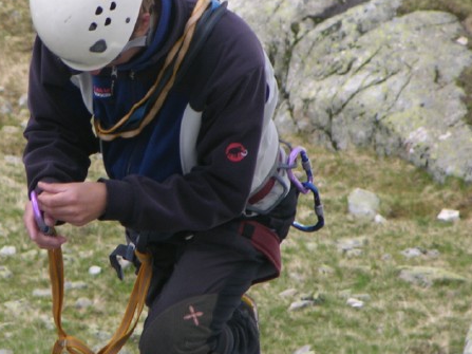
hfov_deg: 3.1
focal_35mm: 642
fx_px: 8752
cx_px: 139
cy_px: 143
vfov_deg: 2.3
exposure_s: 1/212
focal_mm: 71.2
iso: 50
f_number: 5.3
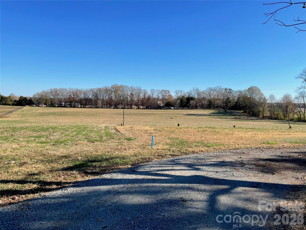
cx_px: 153
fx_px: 230
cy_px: 115
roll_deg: -0.9
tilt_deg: -2.9
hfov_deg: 67.3
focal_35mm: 26
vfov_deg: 53.1
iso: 32
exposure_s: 1/2817
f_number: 1.6
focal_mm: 4.2
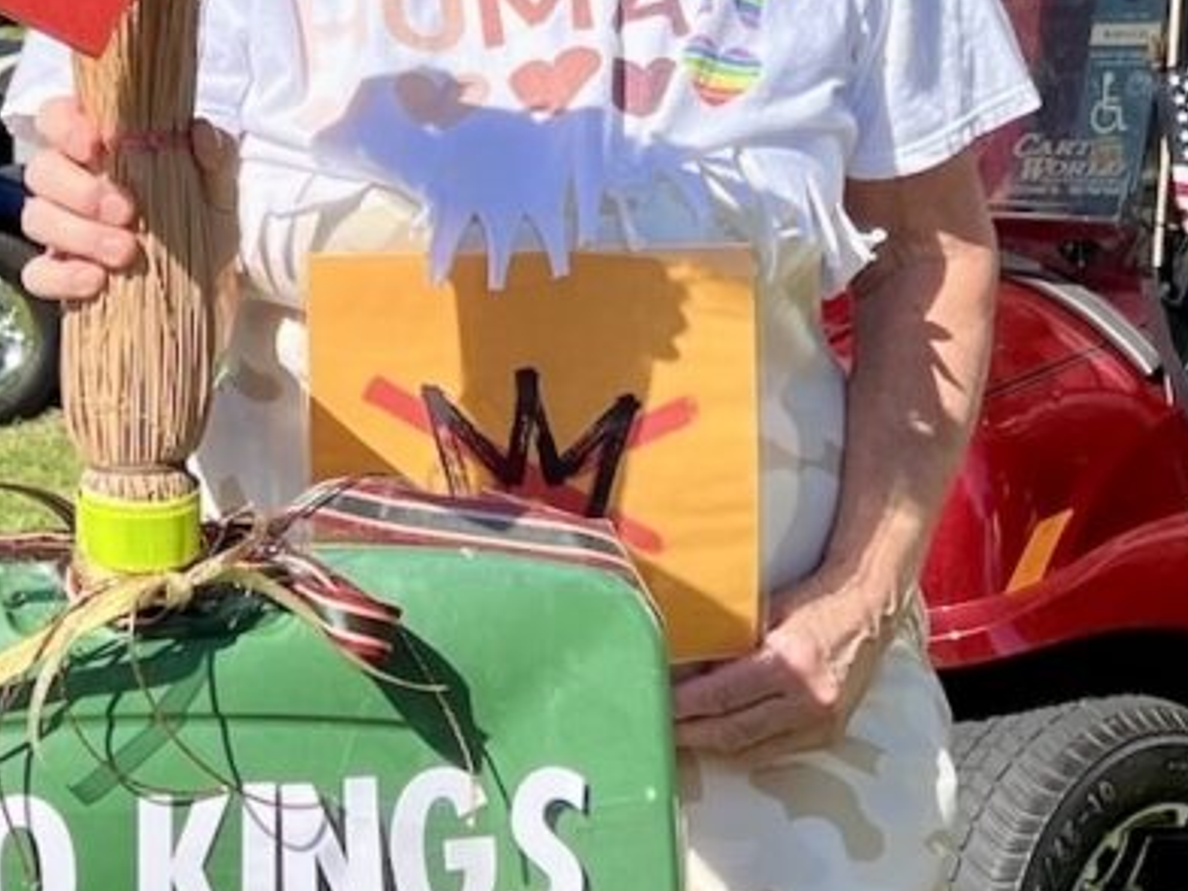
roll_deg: +2.5
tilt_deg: +0.0
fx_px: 1819
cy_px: 142
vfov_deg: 26.8
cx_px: 506
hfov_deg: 36.1
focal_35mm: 53
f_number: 1.5
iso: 50
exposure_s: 1/3356
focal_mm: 5.7
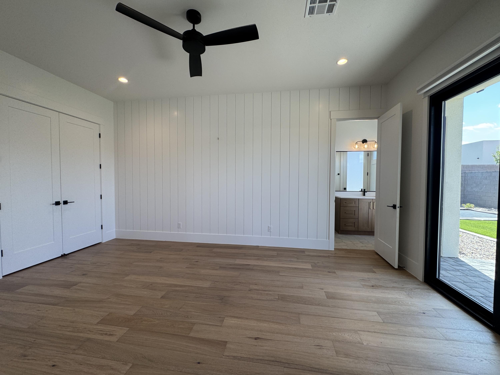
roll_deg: -0.1
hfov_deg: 102.1
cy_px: 188
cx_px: 250
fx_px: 202
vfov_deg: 85.7
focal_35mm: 14
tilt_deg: -1.7
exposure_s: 1/120
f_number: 2.2
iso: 64
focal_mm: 2.22
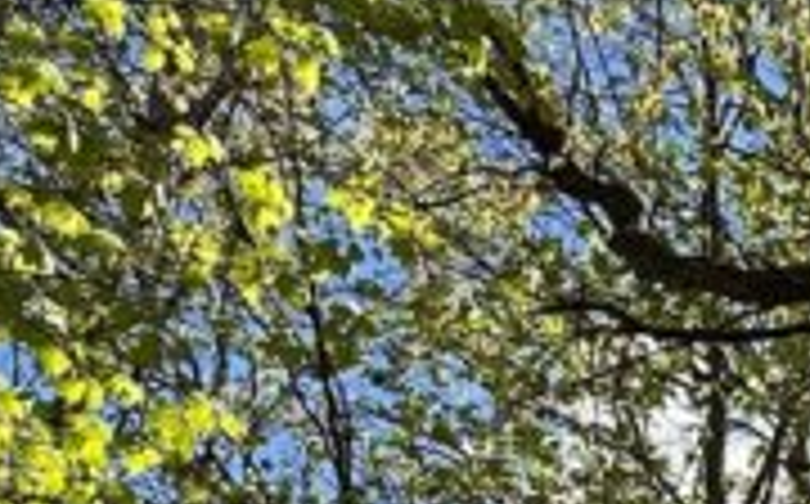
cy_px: 752
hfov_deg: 20.9
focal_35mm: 88
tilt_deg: +30.3
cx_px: 1118
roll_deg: -2.7
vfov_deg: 13.9
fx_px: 1940
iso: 40
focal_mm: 2.22
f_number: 2.2
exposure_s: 1/1276
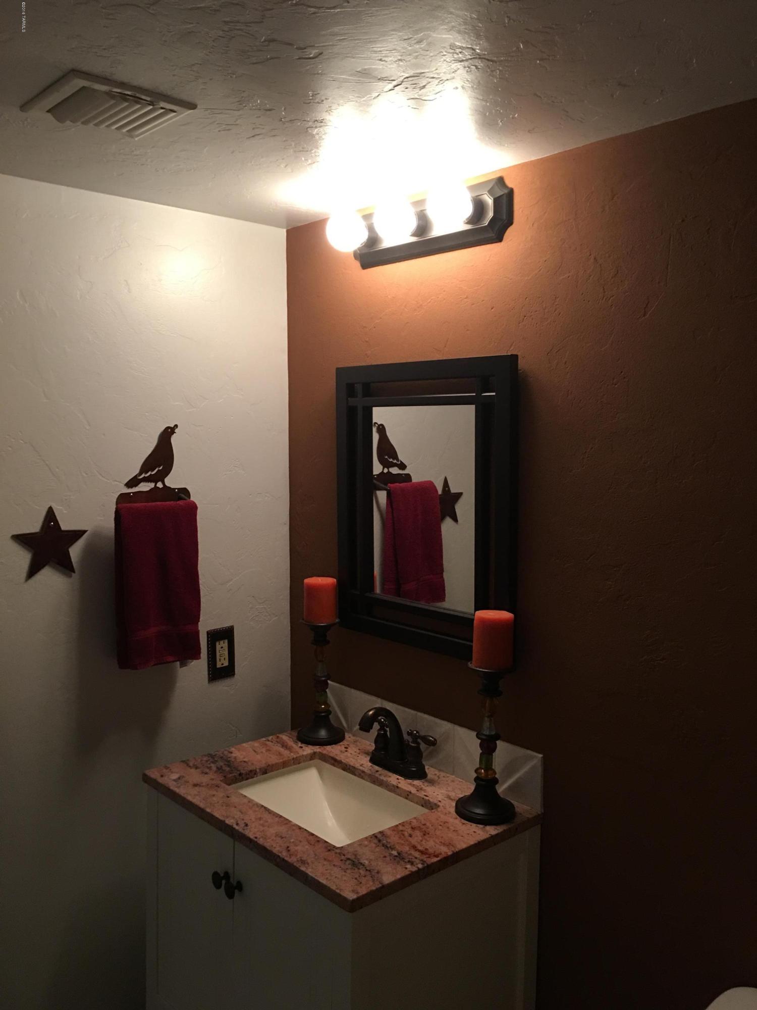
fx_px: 846
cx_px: 378
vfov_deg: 61.7
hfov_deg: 48.2
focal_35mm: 29
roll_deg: -0.1
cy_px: 505
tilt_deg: -5.1
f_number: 2.2
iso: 64
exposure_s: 1/15
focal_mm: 4.15
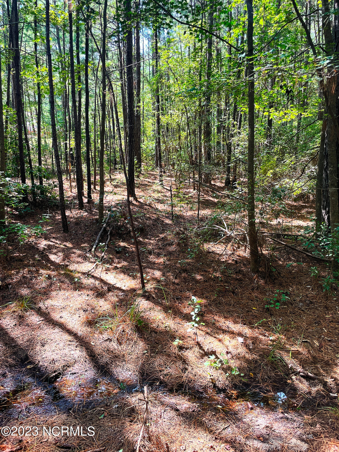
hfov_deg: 53.1
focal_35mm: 26
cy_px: 226
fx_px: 339
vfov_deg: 67.3
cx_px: 170
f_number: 1.6
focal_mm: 4.2
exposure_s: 1/121
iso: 32
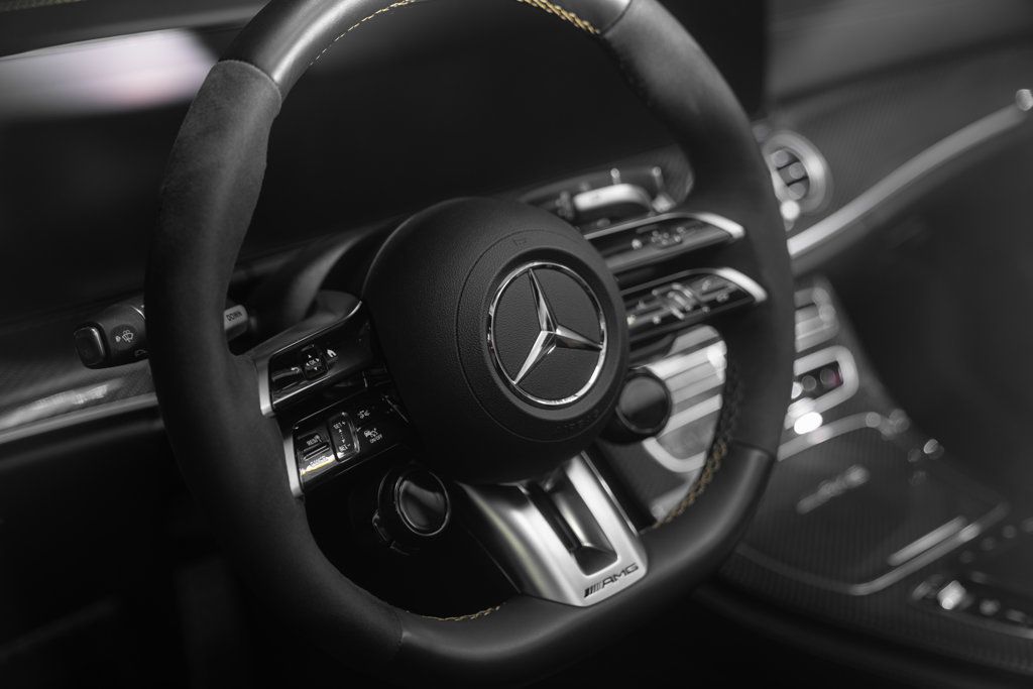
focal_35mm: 51
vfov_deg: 26.5
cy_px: 344
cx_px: 516
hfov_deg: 38.9
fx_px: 1464
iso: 250
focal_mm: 51
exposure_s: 1/50
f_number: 2.8
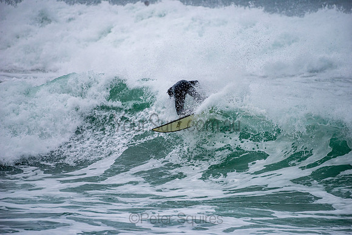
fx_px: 4890
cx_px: 176
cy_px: 118
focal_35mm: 500
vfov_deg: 2.8
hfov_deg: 4.1
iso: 500
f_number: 5.6
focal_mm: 500
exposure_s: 1/1250
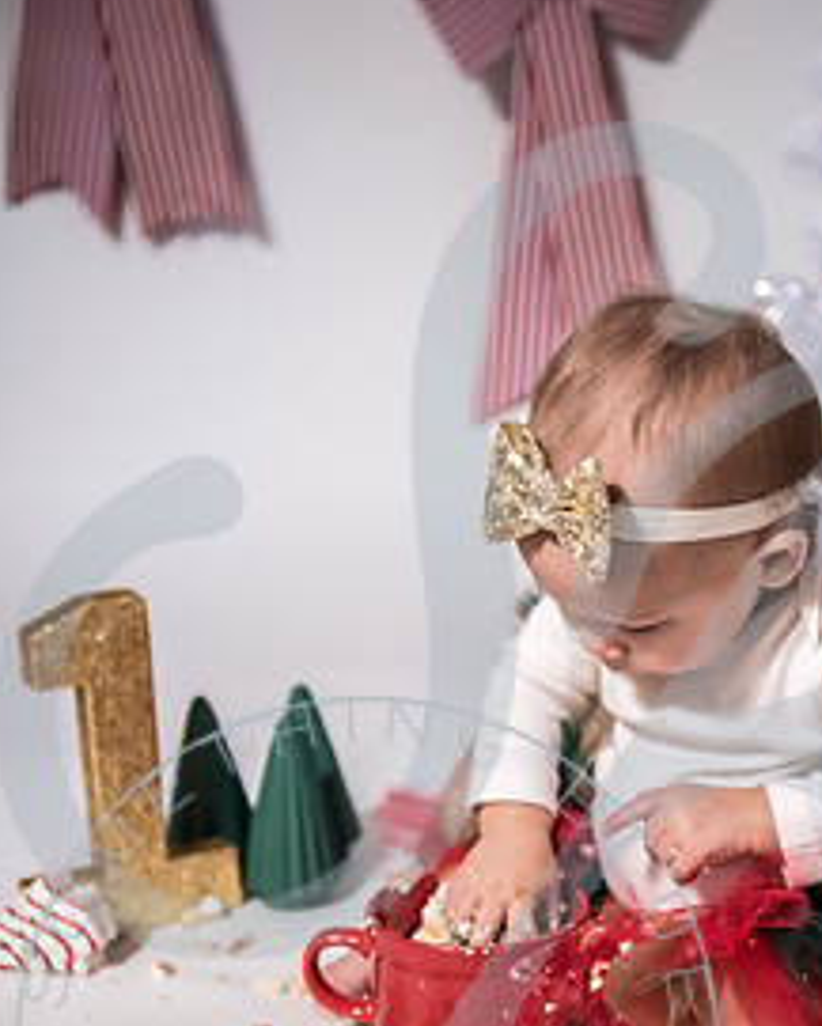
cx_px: 538
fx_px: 2128
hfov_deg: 21.8
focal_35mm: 70
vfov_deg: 26.8
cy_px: 761
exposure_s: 1/125
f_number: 2.8
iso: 100
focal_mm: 45
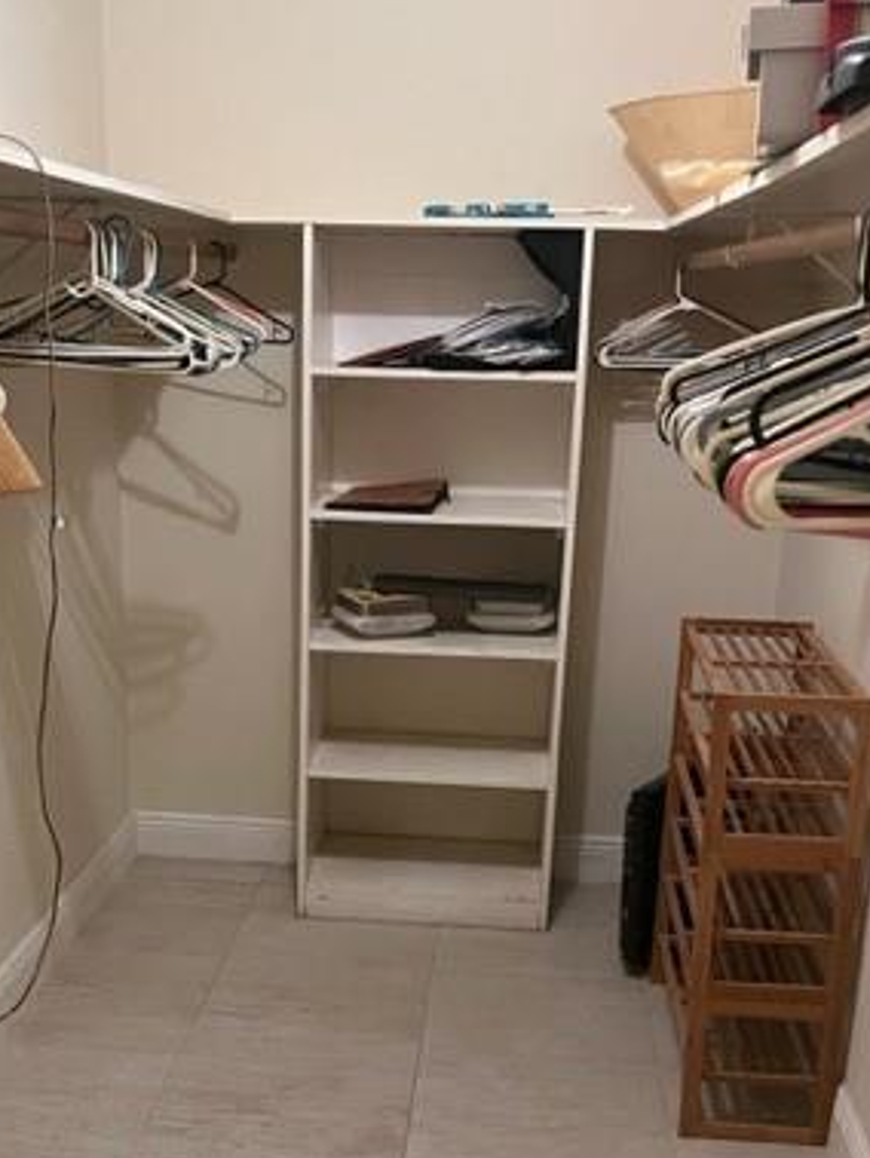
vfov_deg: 42.3
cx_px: 358
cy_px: 784
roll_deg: -1.0
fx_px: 1473
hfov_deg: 32.8
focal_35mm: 44
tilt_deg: -16.5
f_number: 1.6
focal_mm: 5.1
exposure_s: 1/60
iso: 500
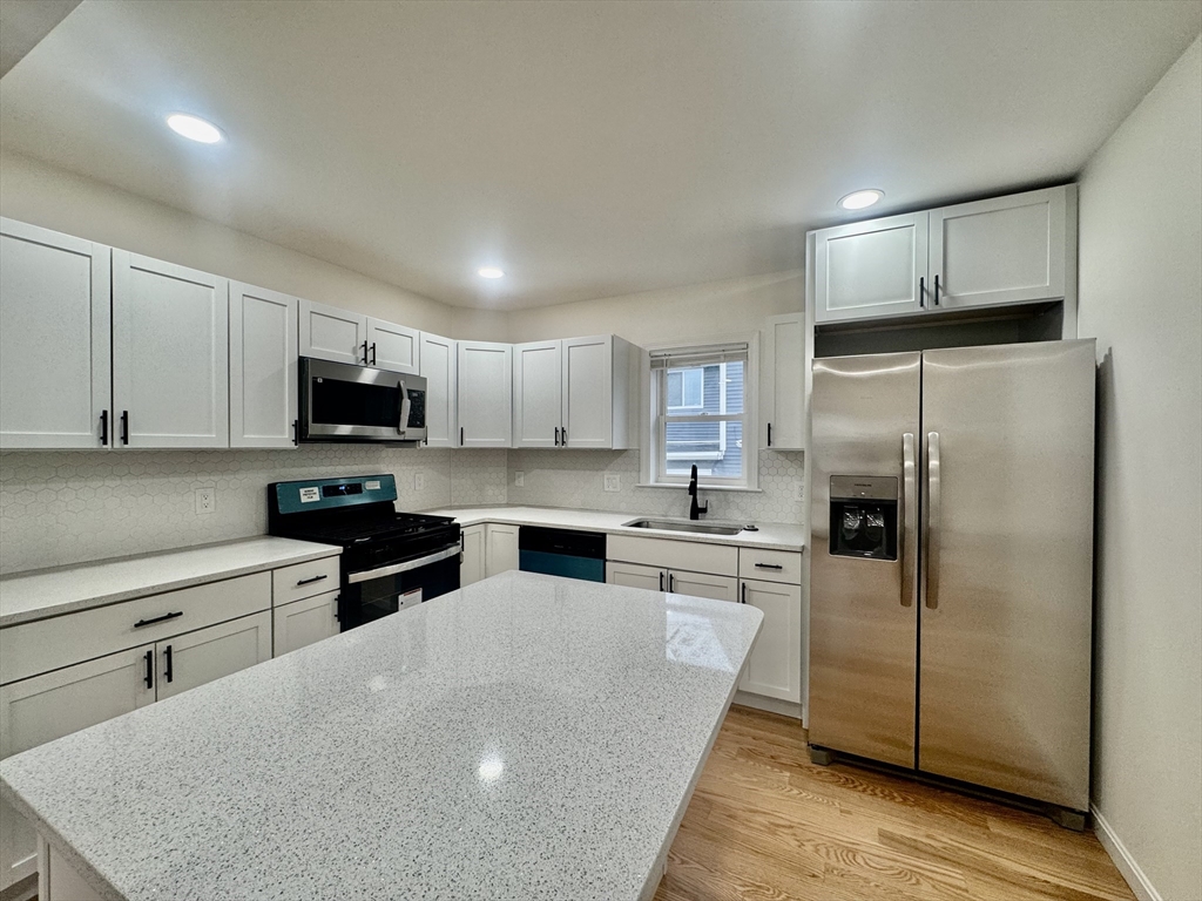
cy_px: 450
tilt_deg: -0.7
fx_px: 486
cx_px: 601
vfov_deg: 85.7
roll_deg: -0.4
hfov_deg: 102.1
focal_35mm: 14
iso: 125
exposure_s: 1/120
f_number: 2.2
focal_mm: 2.22
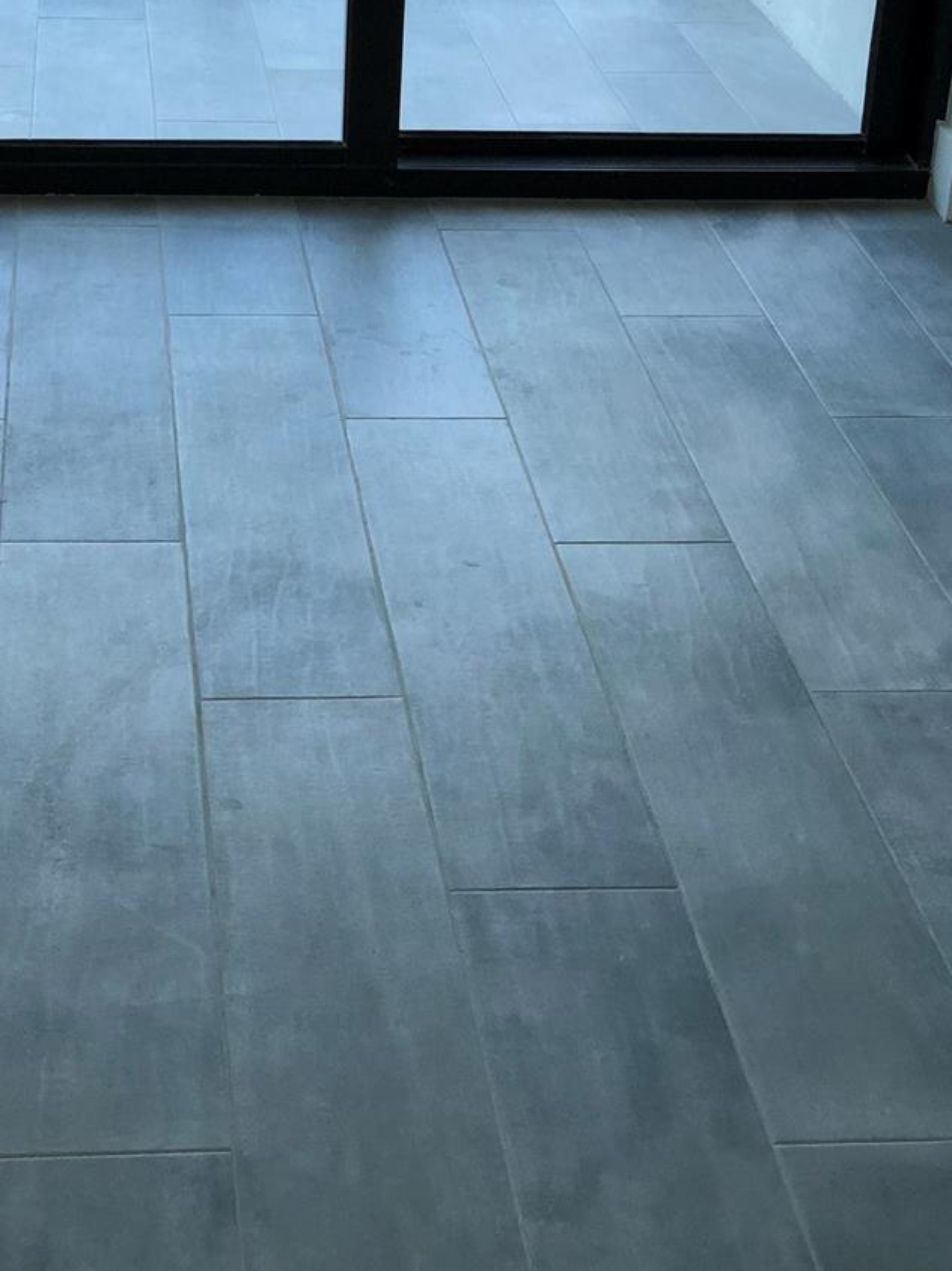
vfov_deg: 26.2
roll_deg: -2.8
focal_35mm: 74
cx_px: 340
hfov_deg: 19.8
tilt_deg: -24.0
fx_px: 2714
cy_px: 449
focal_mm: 6
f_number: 2.4
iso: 100
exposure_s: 1/60
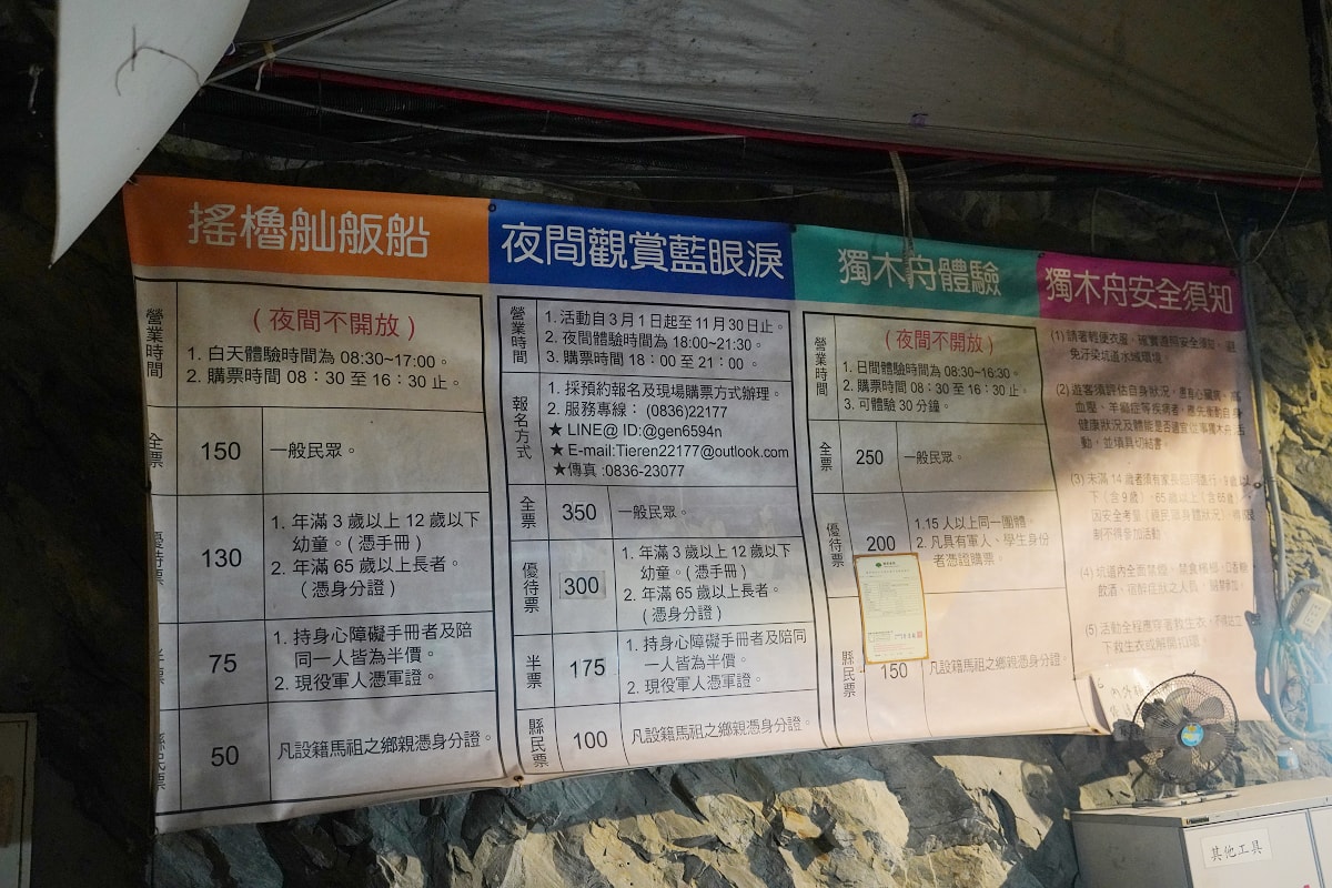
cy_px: 444
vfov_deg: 37.9
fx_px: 1295
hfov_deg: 54.4
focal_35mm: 35
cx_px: 666
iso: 8000
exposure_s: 1/160
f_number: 2.8
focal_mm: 35
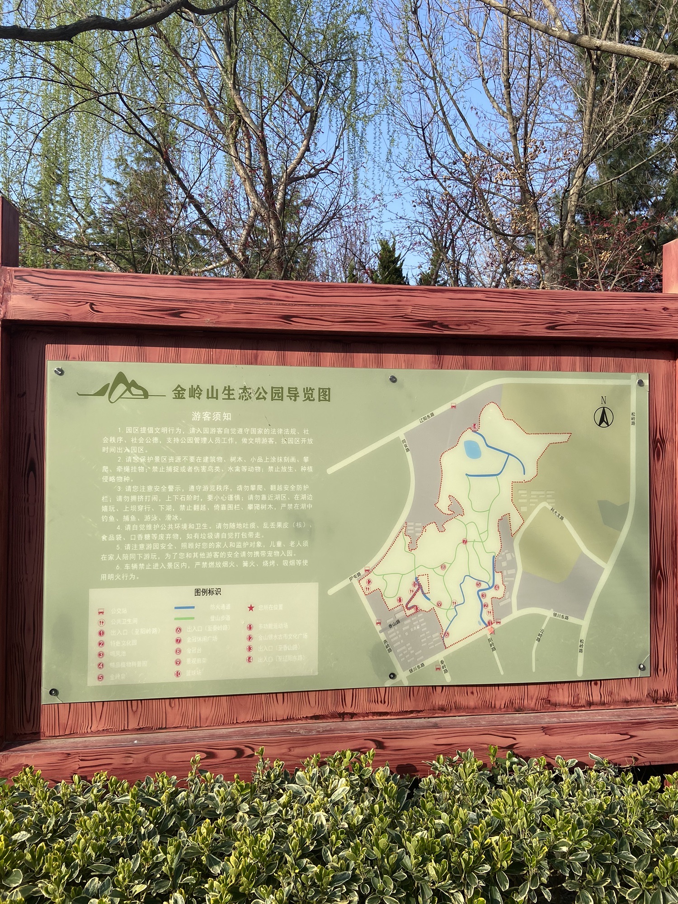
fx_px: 679
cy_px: 452
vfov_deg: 67.3
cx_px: 339
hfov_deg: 53.1
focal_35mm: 26
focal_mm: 4.25
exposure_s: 1/1808
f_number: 1.8
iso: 32
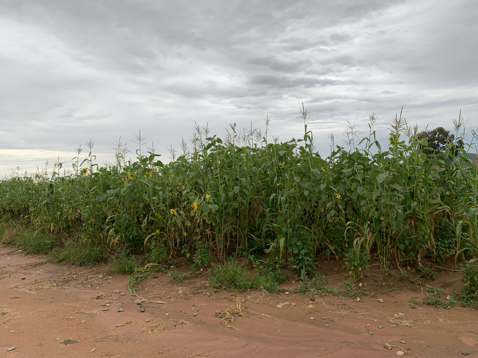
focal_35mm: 26
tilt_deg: -1.8
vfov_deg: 53.1
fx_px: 359
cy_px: 179
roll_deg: +3.0
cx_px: 239
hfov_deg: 67.3
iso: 25
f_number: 1.8
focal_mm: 4.25
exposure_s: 1/267
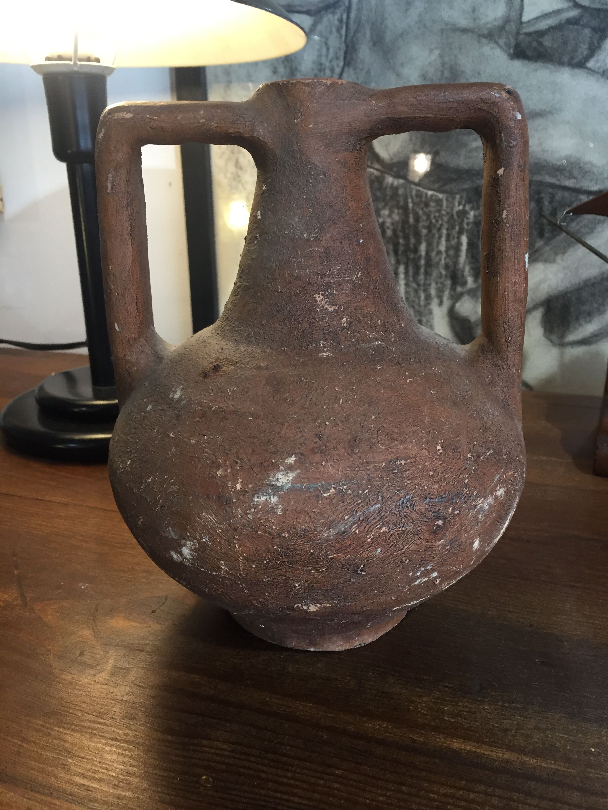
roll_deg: +0.8
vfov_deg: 61.7
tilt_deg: -20.7
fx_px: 679
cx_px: 304
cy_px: 405
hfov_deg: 48.2
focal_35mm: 29
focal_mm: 4.15
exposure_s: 1/33
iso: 64
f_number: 2.2
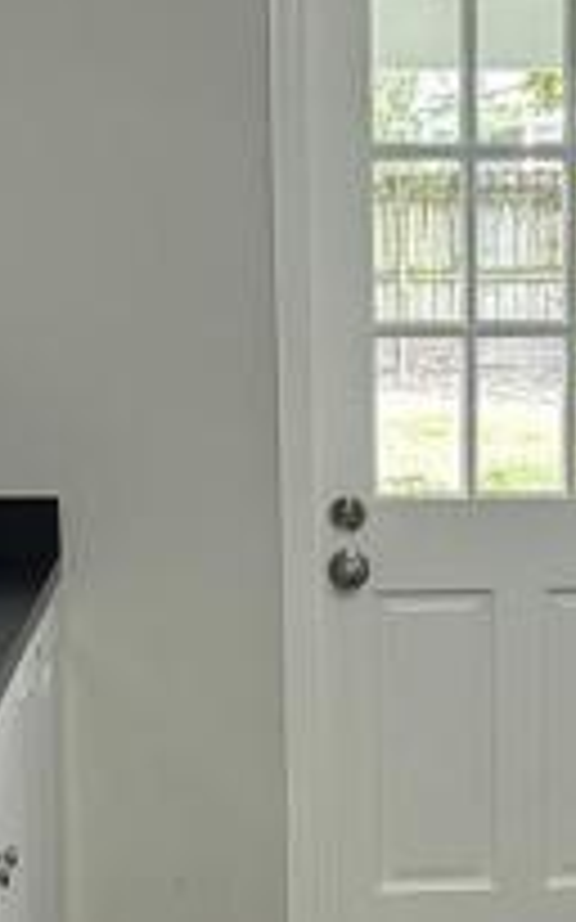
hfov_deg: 13.4
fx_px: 2438
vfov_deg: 21.3
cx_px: 482
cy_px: 661
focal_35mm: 97
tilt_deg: -11.0
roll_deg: +0.1
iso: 125
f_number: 1.5
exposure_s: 1/120
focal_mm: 5.7
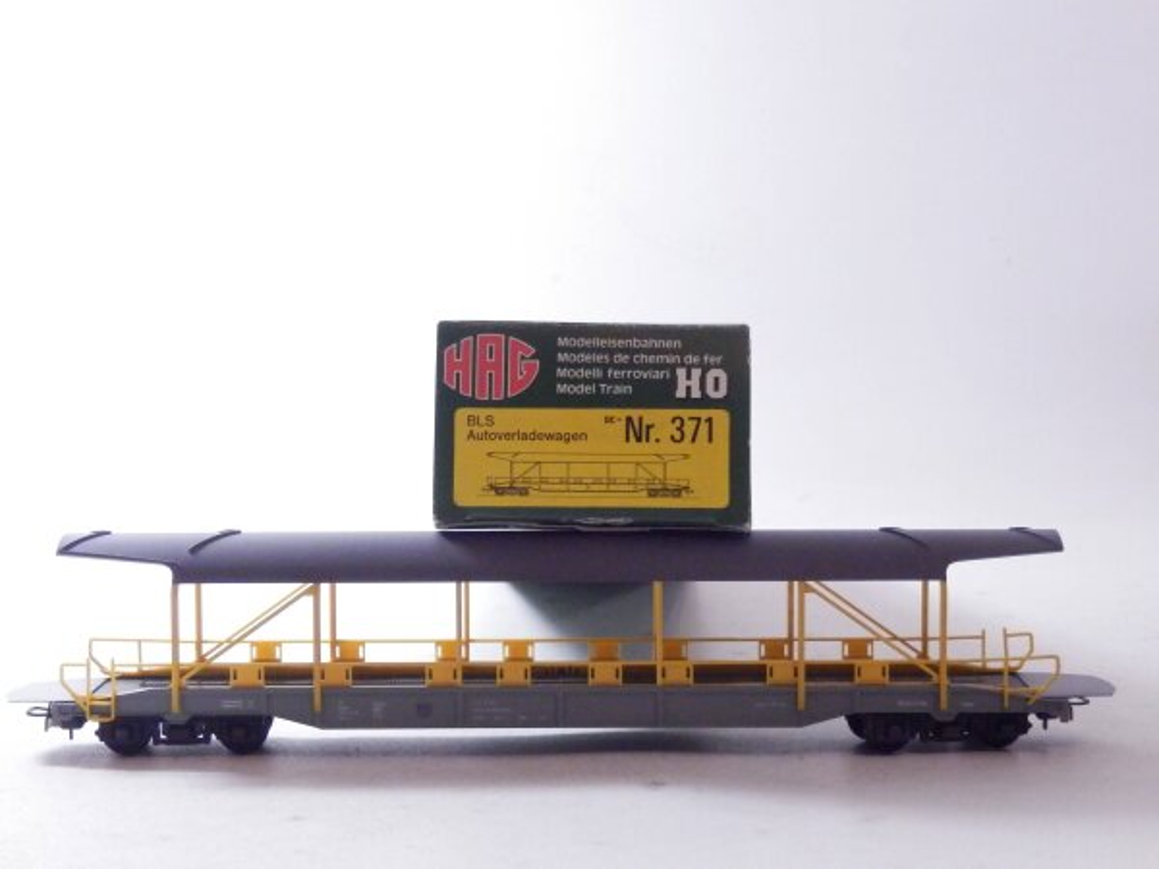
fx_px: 2210
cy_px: 434
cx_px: 580
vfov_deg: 22.3
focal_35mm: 66
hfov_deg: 29.4
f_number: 4.4
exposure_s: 1/160
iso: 1250
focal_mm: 11.9
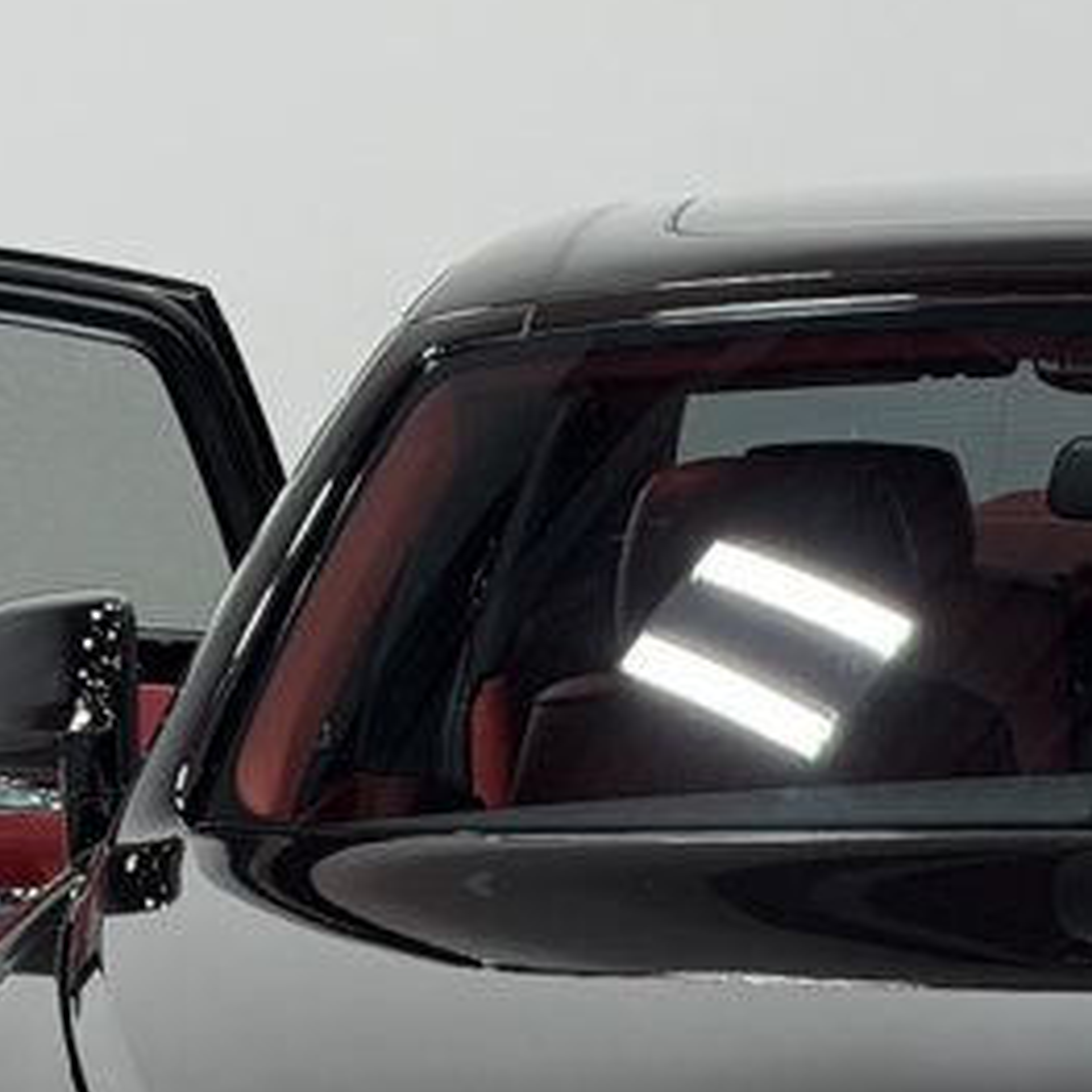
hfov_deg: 10.5
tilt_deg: -12.7
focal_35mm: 165
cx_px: 1117
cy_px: 1499
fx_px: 5889
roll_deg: -0.4
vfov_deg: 10.3
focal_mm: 6.76
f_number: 1.78
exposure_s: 1/186
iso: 100
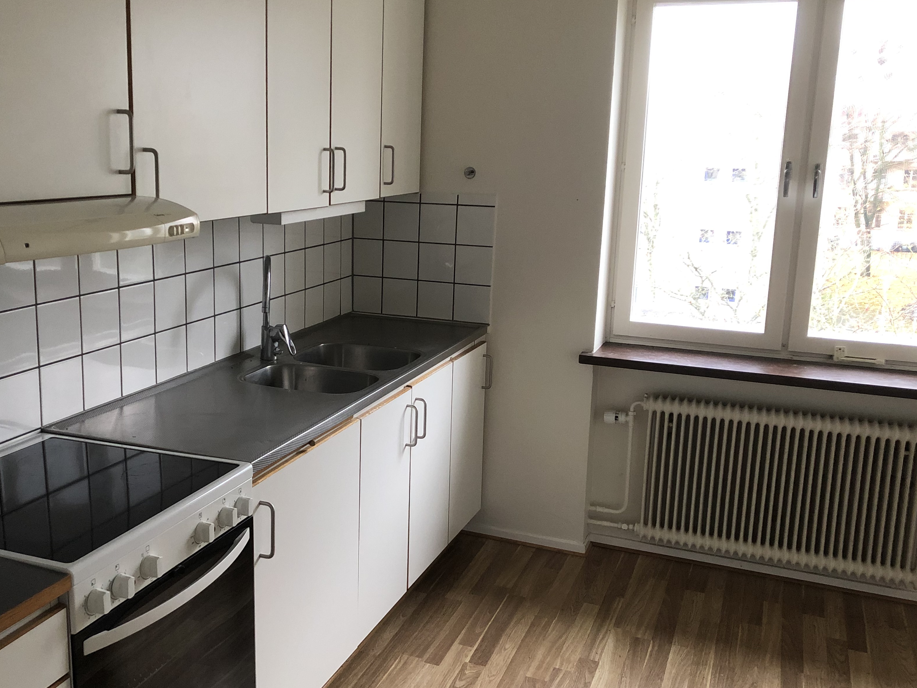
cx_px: 368
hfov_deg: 51.0
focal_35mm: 36
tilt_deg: -11.2
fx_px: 954
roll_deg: -0.9
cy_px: 336
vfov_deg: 39.7
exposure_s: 1/15
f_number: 1.8
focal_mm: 3.99
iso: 64
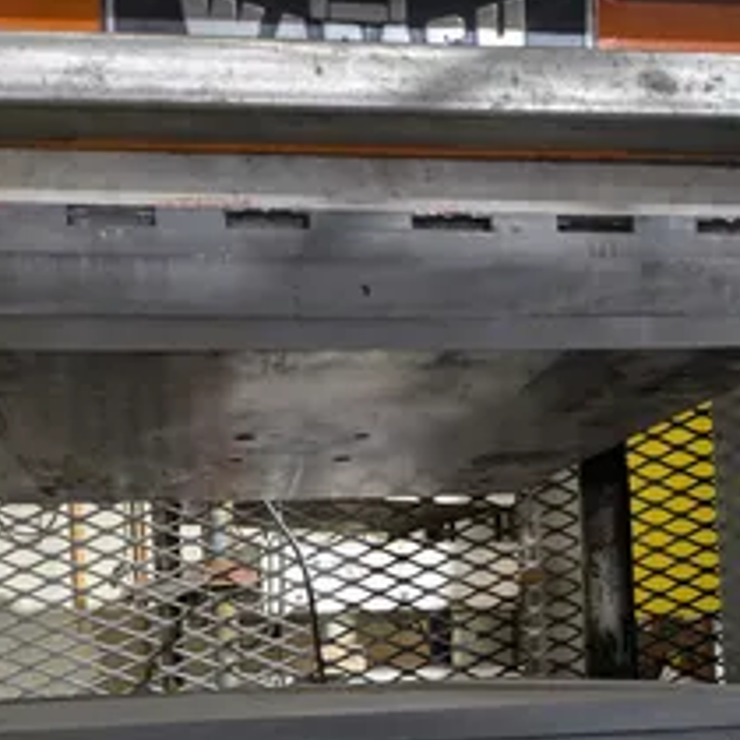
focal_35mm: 42
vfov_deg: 37.4
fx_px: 1016
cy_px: 666
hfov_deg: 39.9
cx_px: 310
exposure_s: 1/40
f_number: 1.89
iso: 225
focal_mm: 5.43
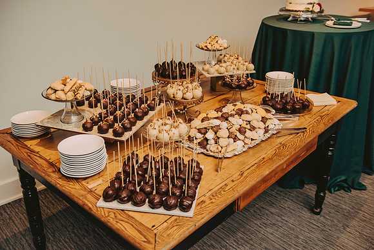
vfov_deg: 38.9
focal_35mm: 34
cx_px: 187
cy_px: 125
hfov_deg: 55.8
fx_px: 353
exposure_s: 1/200
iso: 1600
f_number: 3.5
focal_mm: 34
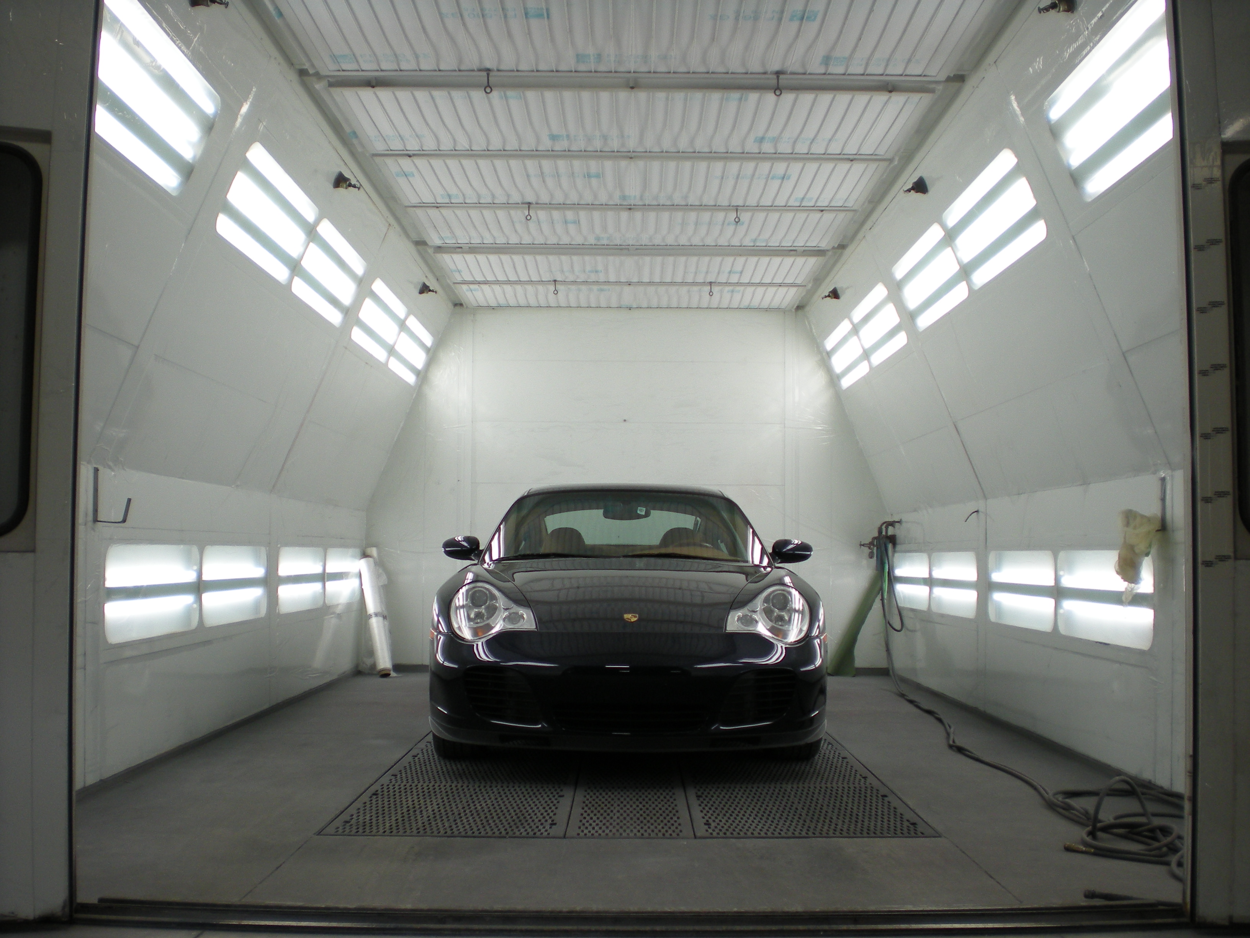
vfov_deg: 37.7
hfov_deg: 49.0
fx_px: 1372
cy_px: 469
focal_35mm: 38
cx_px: 625
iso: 89
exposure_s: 1/60.4
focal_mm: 6.3
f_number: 3.1
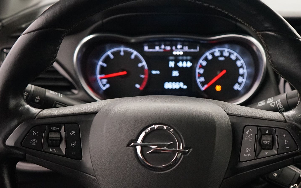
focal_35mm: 50
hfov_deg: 39.9
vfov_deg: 25.8
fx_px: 410
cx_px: 195
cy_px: 115
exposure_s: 1/160
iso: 5000
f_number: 3.5
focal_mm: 28
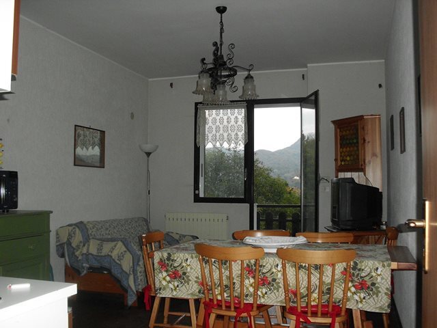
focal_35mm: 36
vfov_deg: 39.7
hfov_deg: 51.4
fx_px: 454
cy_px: 164
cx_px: 218
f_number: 2.9
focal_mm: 6.3
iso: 200
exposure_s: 1/100
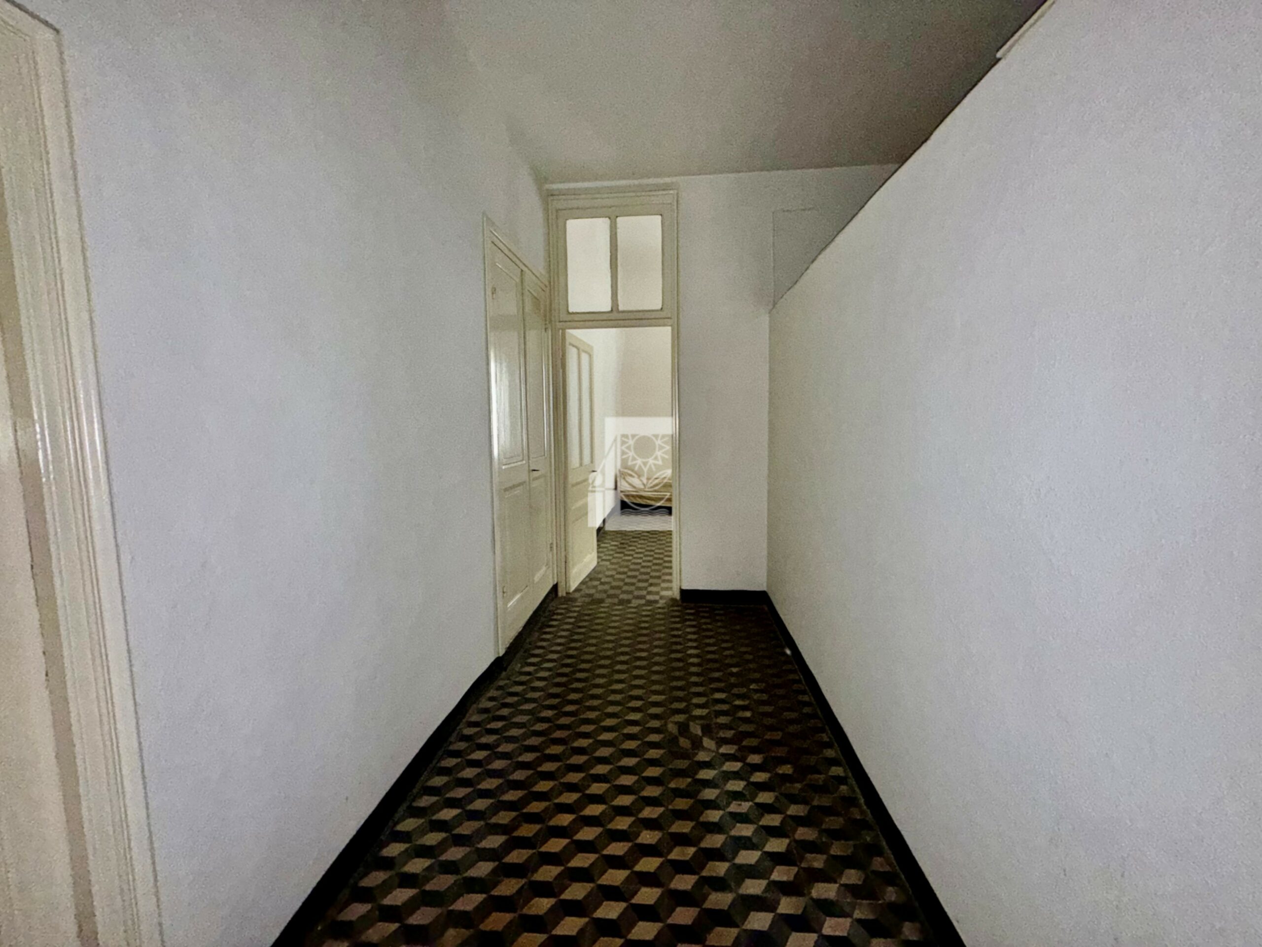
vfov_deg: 85.7
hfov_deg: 102.1
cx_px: 631
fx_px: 510
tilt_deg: -5.6
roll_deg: +0.3
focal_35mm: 14
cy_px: 474
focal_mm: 2.22
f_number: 2.2
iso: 200
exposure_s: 1/60
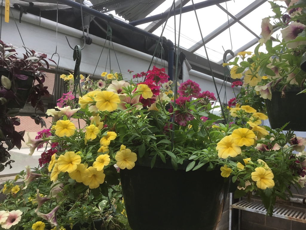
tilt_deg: +2.2
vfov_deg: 45.4
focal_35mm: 31
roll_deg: -2.2
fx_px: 274
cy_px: 115
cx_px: 153
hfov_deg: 58.4
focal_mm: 3.3
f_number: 2.4
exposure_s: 1/207
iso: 25
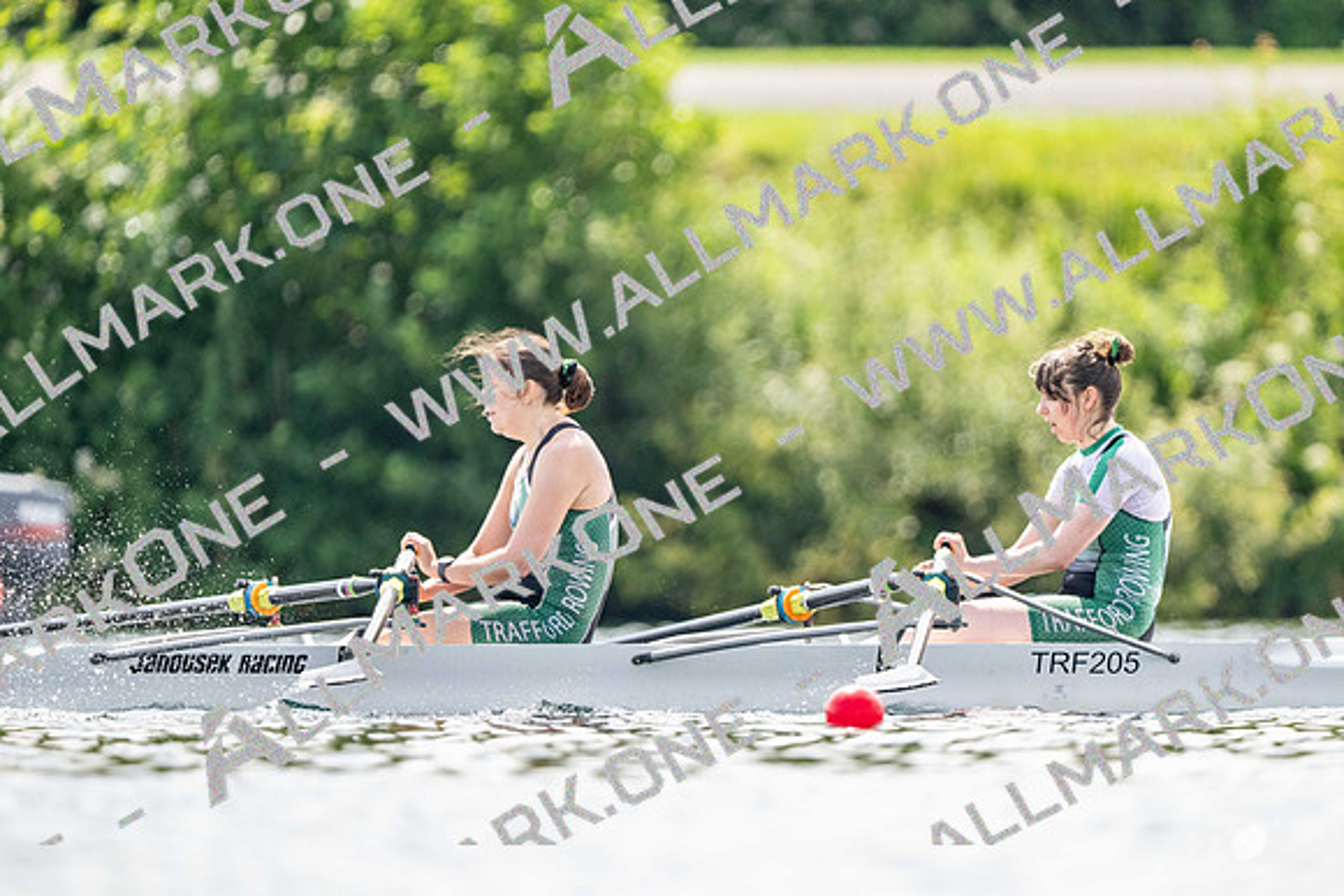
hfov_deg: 2.5
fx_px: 31366
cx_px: 672
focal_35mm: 840
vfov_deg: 1.6
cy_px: 448
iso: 1250
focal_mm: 840
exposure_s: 1/2500
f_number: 5.6
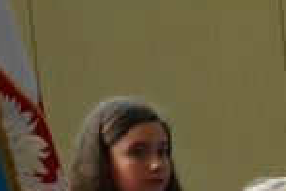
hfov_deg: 5.4
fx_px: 2895
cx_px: 798
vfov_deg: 3.7
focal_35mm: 364
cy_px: 465
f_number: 4.5
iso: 3200
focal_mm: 40
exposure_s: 1/320
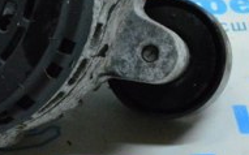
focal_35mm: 174
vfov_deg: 7.5
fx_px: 1180
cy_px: -11
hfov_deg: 11.9
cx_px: -25
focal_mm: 34
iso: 6400
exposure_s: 1/25
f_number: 29
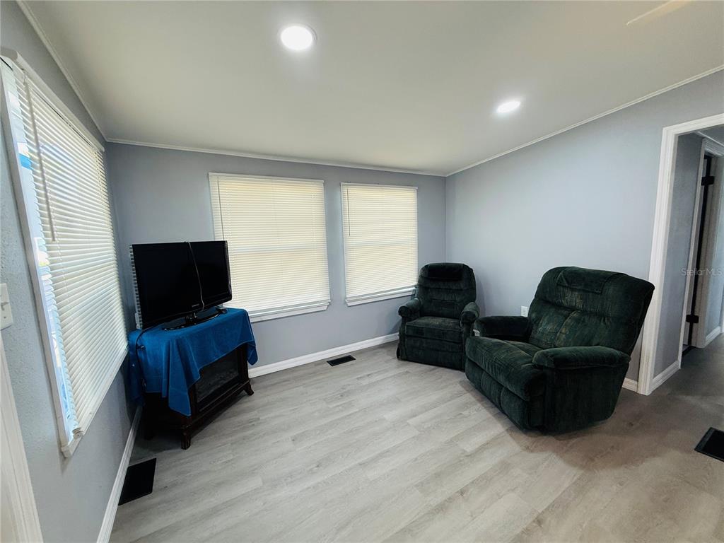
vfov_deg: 85.7
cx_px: 362
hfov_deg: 102.1
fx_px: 293
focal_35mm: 14
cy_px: 272
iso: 125
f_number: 2.2
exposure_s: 1/120
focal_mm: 2.22
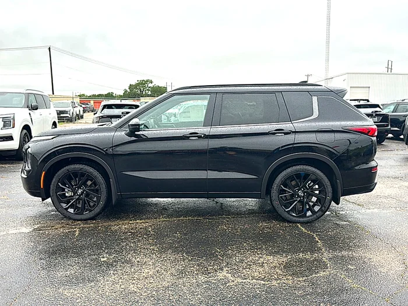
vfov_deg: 54.9
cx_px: 204
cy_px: 153
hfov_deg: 69.4
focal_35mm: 25
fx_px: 295
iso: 80
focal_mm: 6.86
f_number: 1.78
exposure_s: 1/407
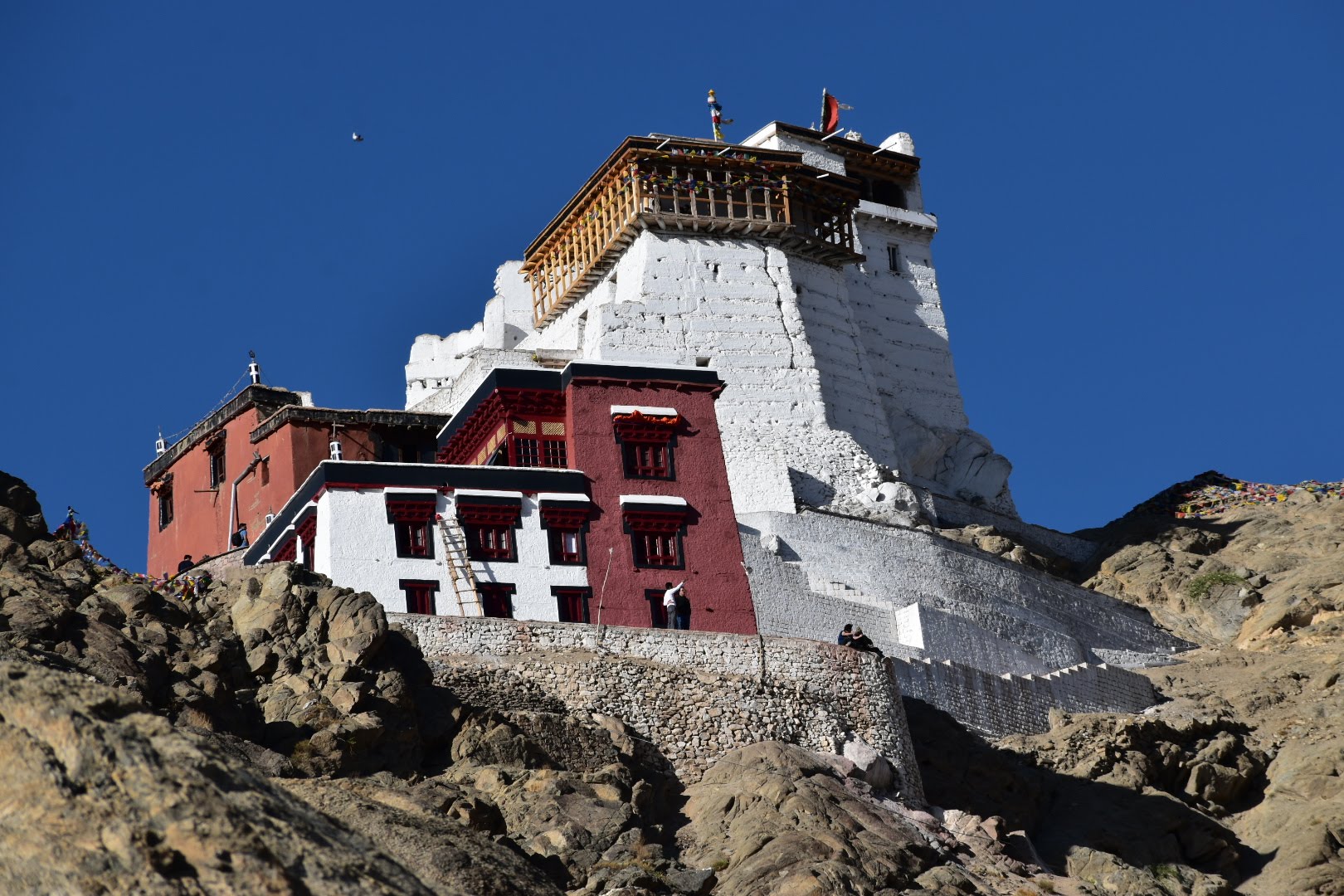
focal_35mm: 262
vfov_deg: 5.2
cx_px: 672
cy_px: 448
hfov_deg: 7.8
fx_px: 9799
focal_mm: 175
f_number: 10
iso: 100
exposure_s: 1/250
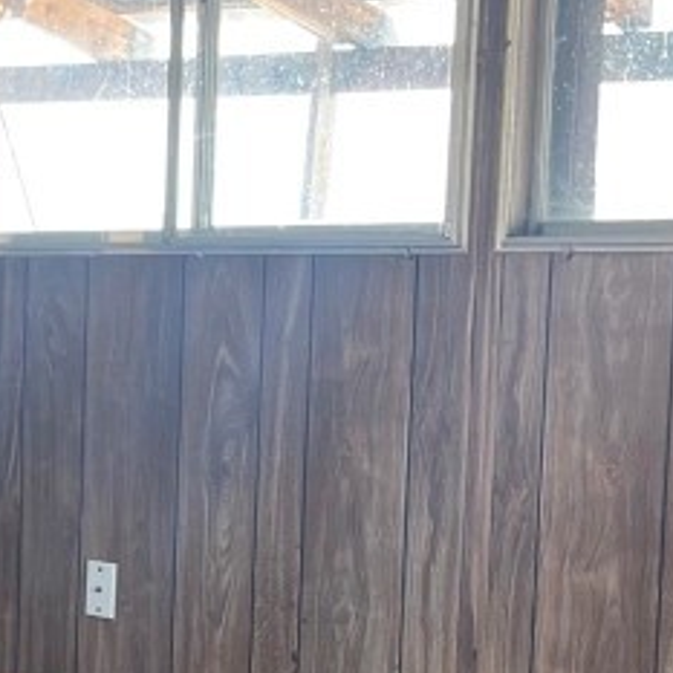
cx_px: -488
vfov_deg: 17.2
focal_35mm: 101
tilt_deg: -5.7
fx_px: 2222
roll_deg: -0.7
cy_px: 456
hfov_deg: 15.2
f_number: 1.6
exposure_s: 1/112
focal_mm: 5.1
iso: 125
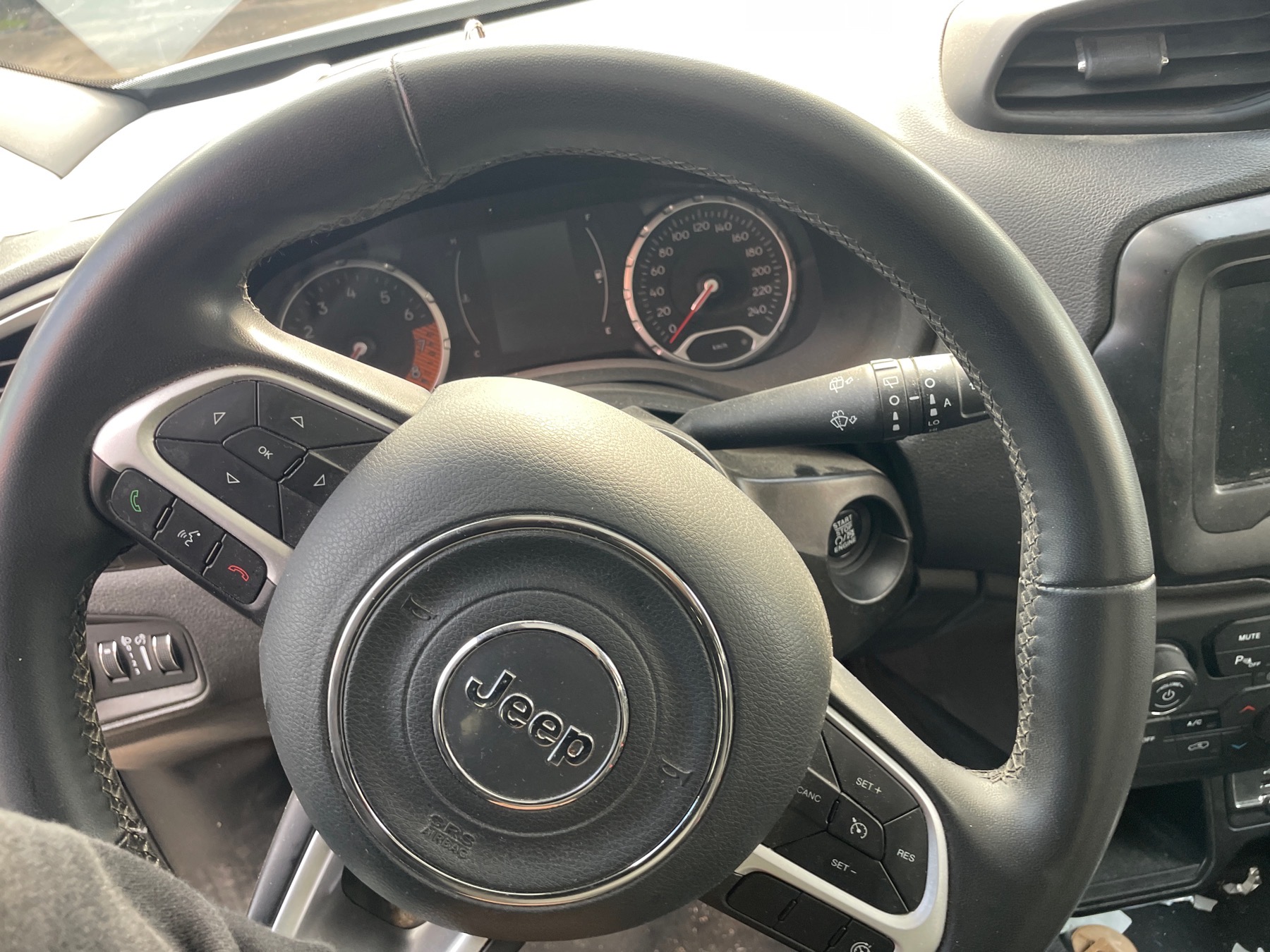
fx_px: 954
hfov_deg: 67.3
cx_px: 635
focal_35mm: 26
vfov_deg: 53.1
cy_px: 476
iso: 125
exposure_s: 1/93
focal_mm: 4.2
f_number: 1.6
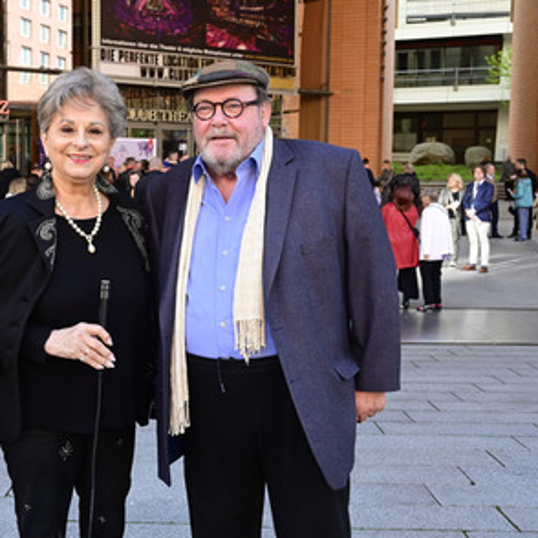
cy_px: 269
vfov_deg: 38.6
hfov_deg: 38.1
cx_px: 169
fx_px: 768
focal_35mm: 44
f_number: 7.1
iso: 800
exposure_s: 1/200
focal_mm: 33.5
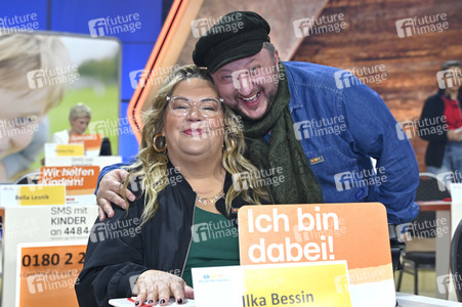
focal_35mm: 46
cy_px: 154
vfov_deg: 29.2
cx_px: 231
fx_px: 590
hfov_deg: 42.8
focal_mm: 46
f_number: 4
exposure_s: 1/200
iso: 1000
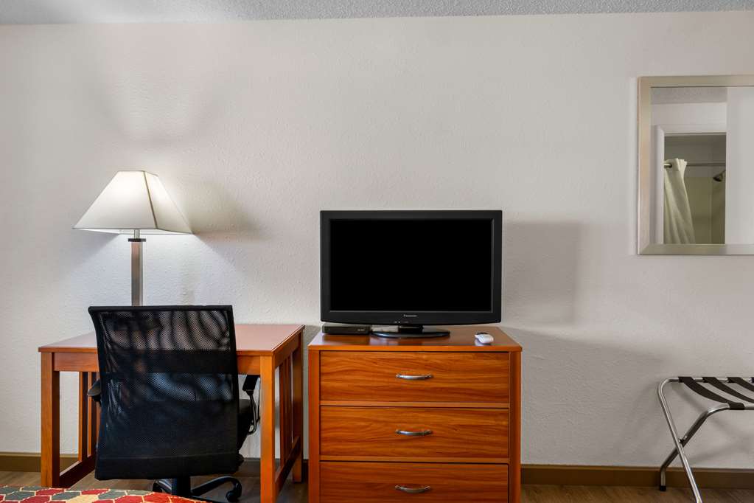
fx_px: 503
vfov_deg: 53.1
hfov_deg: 73.7
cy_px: 252
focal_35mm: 24
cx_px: 377
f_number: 11
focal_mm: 24
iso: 500
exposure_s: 1/1.67
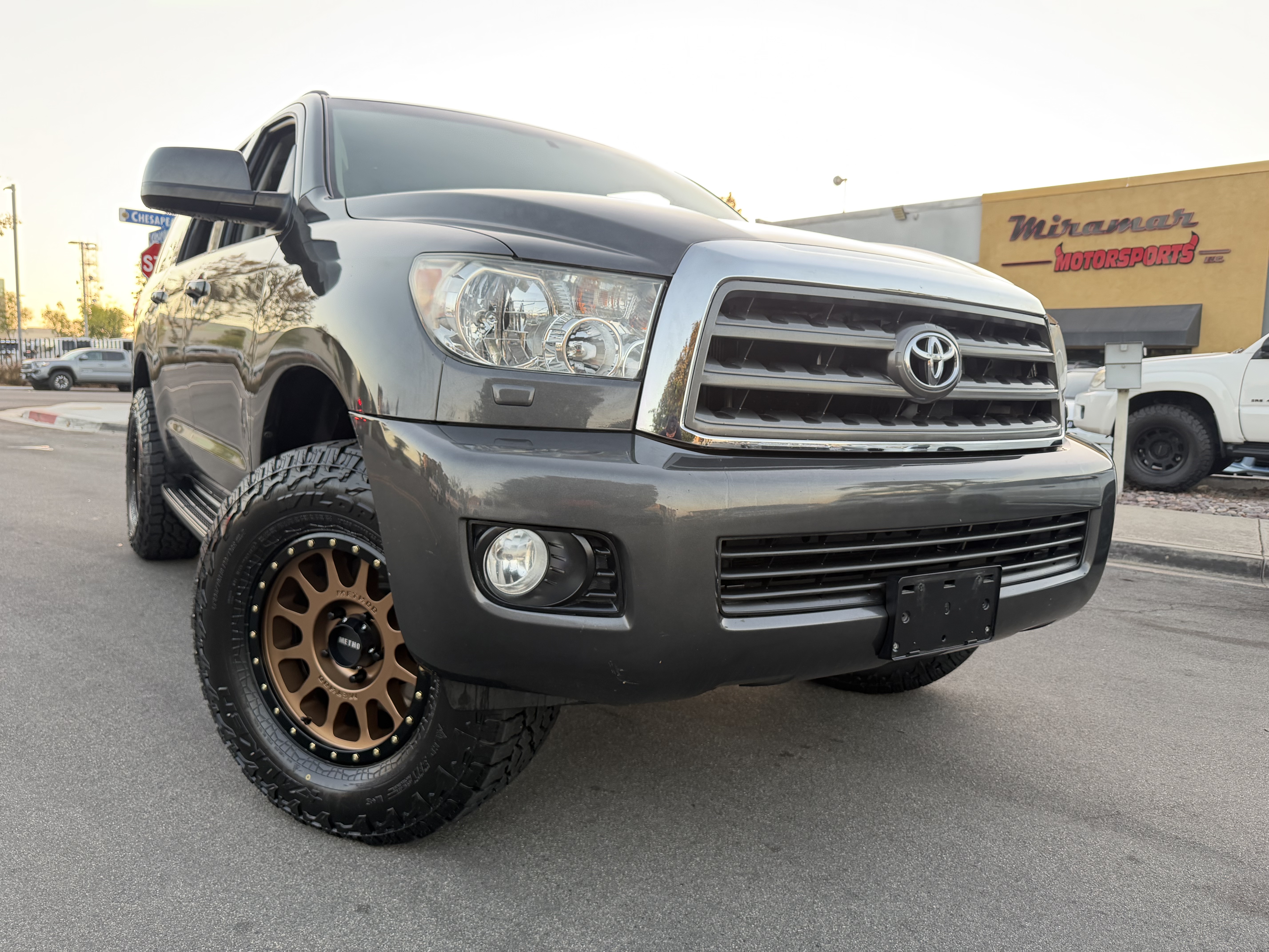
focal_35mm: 24
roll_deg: -0.8
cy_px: 476
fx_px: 880
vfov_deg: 56.8
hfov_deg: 71.6
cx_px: 634
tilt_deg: -6.4
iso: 200
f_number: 1.78
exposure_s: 1/121
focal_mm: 6.76
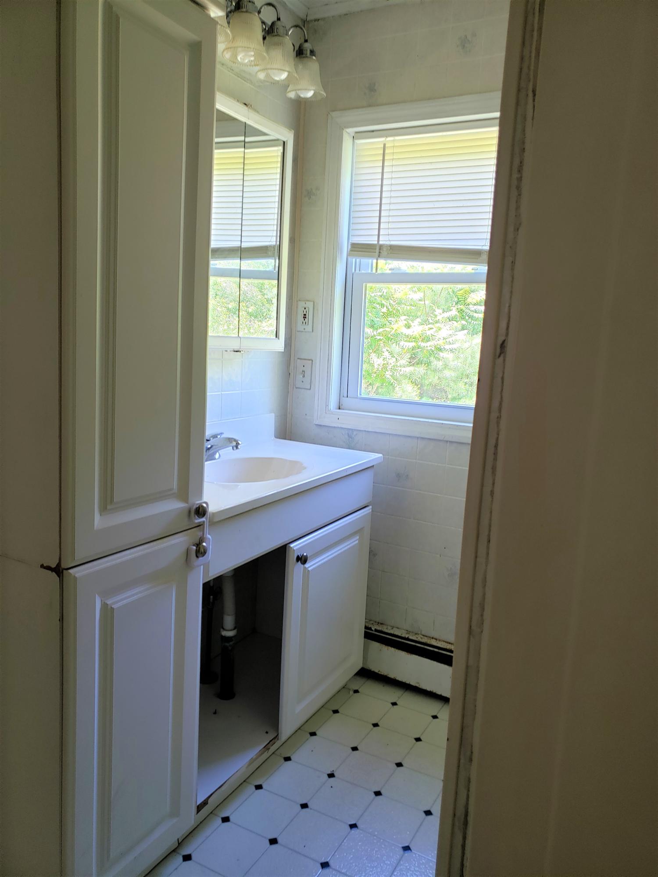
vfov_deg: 67.3
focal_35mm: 26
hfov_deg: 53.1
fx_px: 659
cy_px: 438
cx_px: 329
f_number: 1.5
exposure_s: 1/35
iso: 50
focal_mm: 4.3
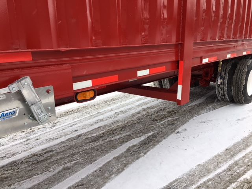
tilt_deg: -13.5
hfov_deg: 61.7
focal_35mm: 29
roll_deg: +2.2
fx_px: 211
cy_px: 94
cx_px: 126
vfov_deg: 48.2
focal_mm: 4.15
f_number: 2.2
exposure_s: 1/275
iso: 25
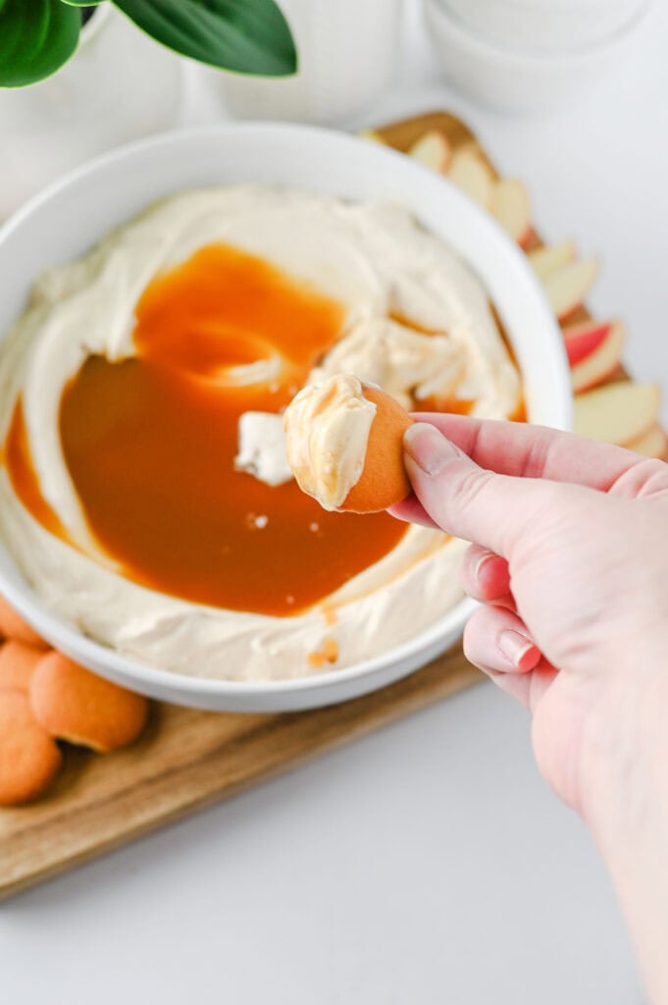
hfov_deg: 26.9
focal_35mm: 50
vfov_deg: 39.6
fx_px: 1394
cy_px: 502
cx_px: 334
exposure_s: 1/100
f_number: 4
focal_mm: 50
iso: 360
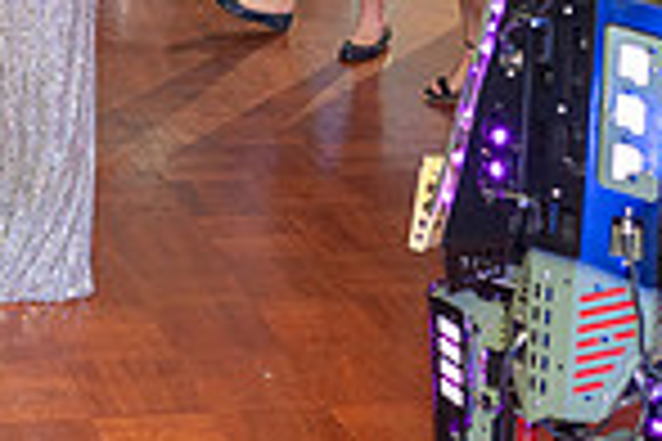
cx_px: -153
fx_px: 1747
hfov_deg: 20.0
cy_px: -137
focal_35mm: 95
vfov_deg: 13.8
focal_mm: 24
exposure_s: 1/200
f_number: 2.8
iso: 1250
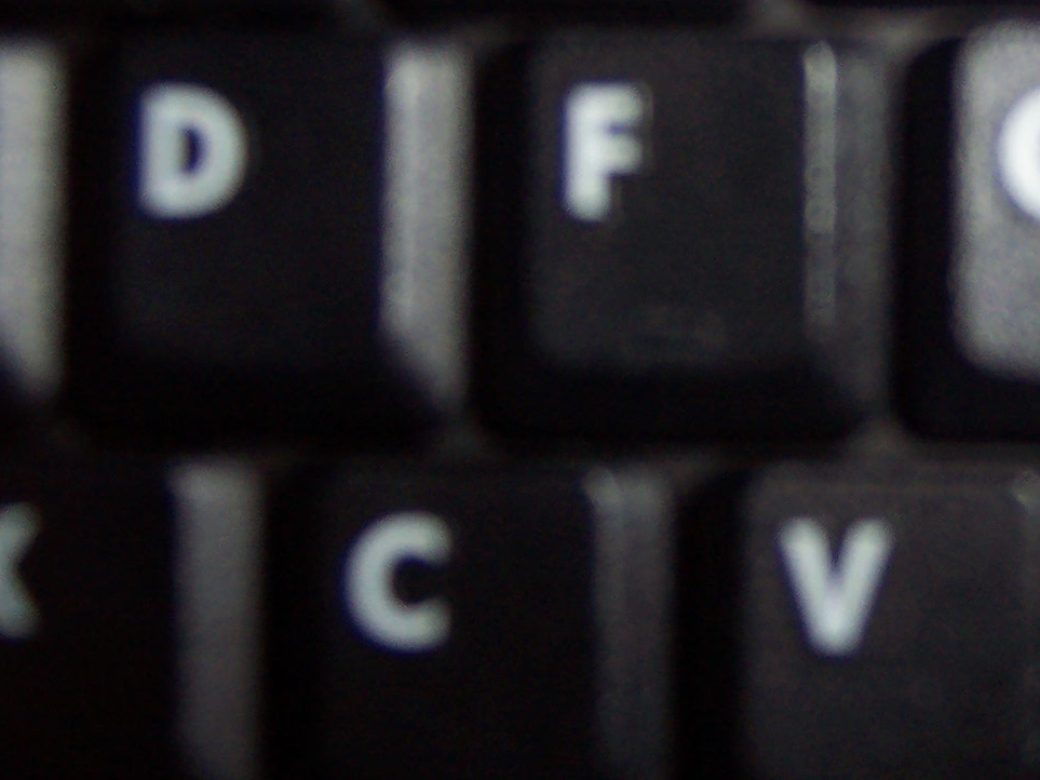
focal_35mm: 76
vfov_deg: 19.3
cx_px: 1094
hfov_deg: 24.2
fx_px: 2283
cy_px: 204
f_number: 2.8
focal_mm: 5.6
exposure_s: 1/60
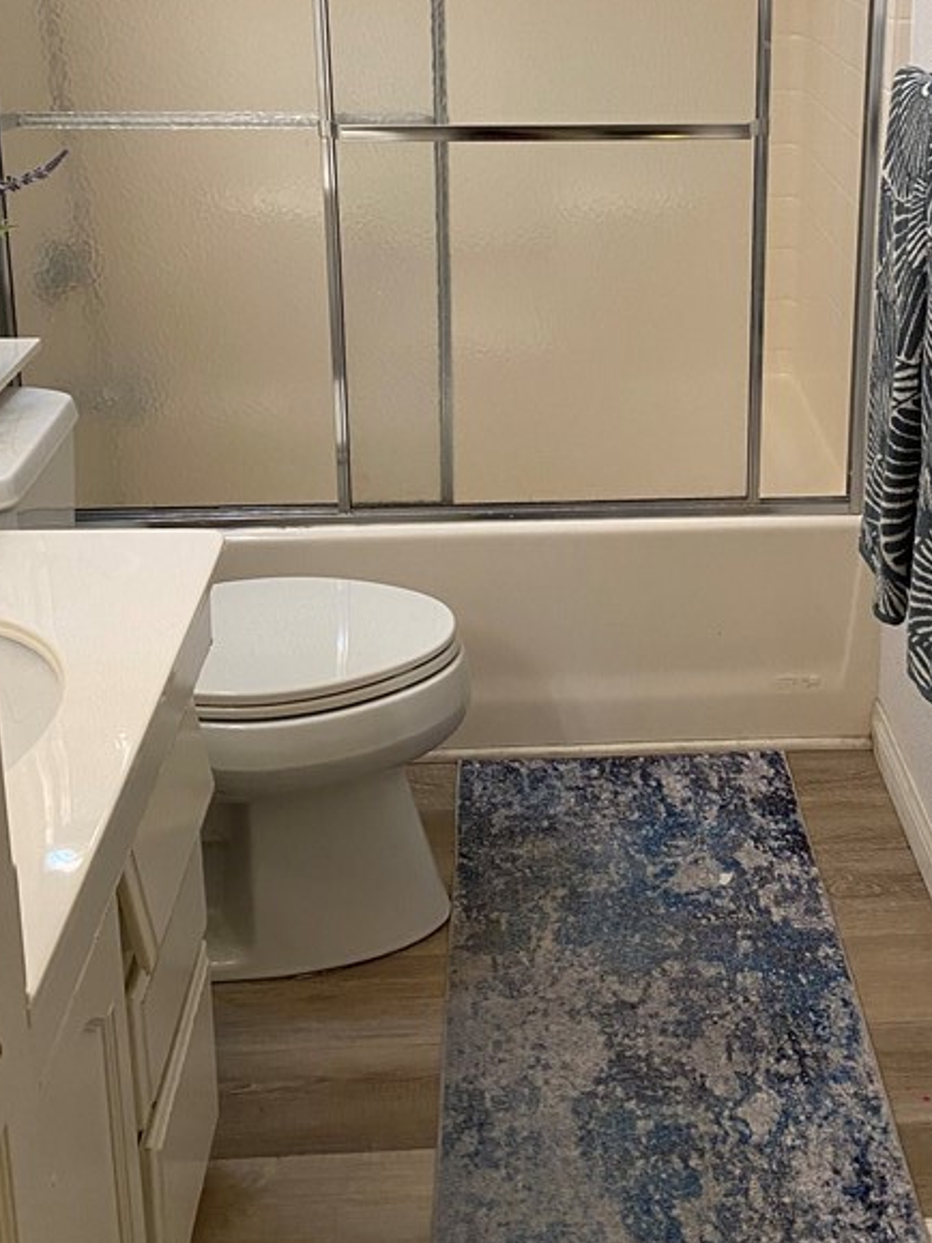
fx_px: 1652
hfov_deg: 31.3
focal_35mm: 46
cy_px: 294
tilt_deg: -14.4
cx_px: 621
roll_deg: +0.4
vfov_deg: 40.0
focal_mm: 4.25
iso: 100
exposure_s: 1/60
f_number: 1.8
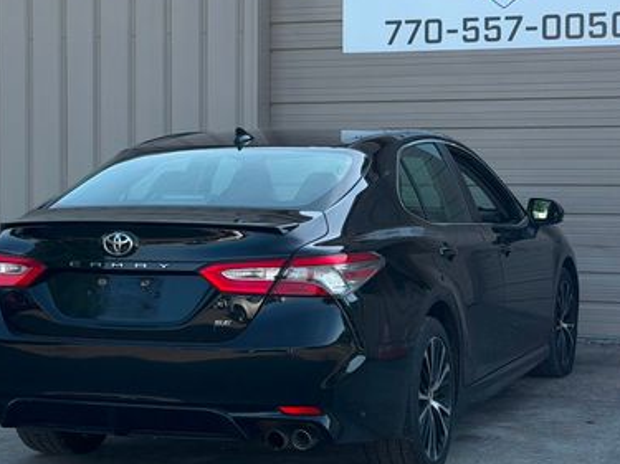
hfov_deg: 23.8
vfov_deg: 17.9
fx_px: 1468
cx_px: 299
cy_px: 162
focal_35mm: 82
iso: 64
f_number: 1.78
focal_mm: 6.76
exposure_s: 1/1167
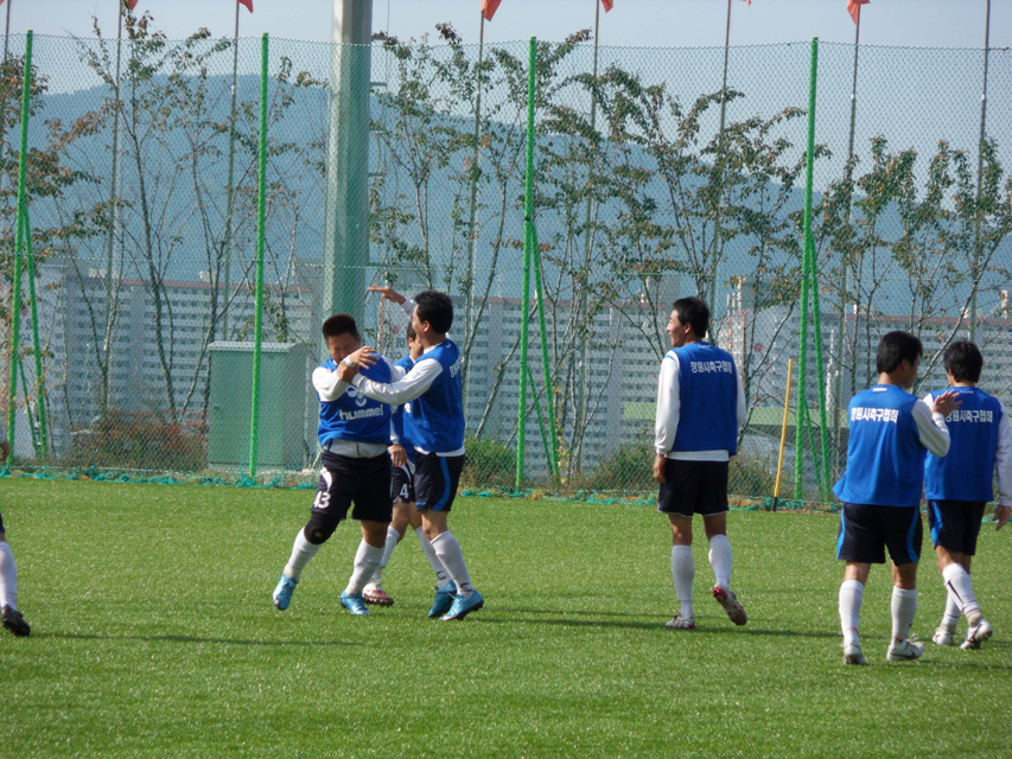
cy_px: 380
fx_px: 7017
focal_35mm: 240
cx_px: 506
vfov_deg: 6.2
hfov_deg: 8.2
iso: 80
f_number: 5.8
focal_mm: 42
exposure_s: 1/350
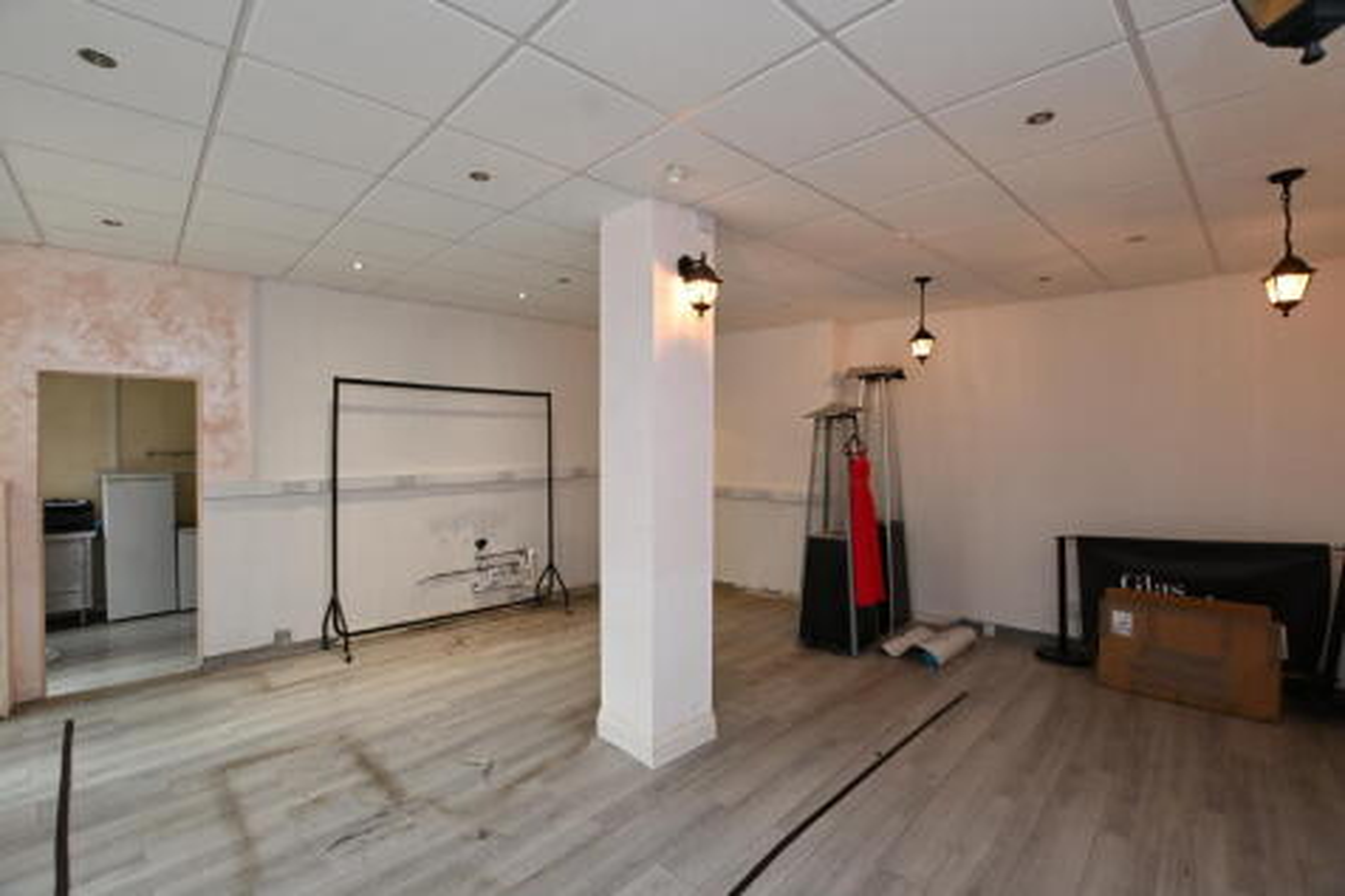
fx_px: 560
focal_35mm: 15
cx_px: 672
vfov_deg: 77.3
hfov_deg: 100.4
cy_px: 448
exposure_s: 1/60
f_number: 5.6
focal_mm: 10
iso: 1250
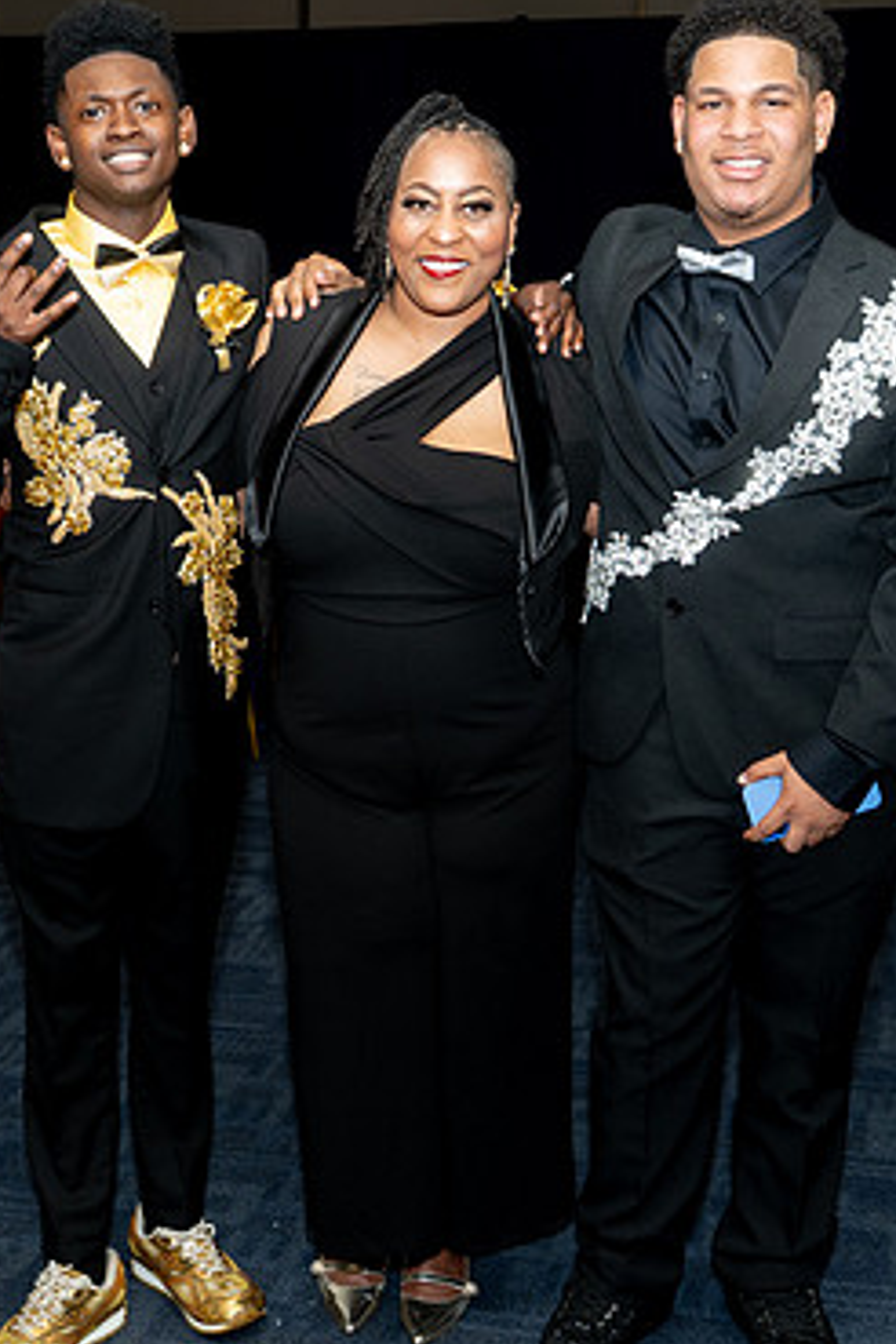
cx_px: 394
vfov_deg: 37.5
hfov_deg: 25.5
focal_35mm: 53
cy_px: 656
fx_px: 1979
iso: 500
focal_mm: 29
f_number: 3.5
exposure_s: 1/125
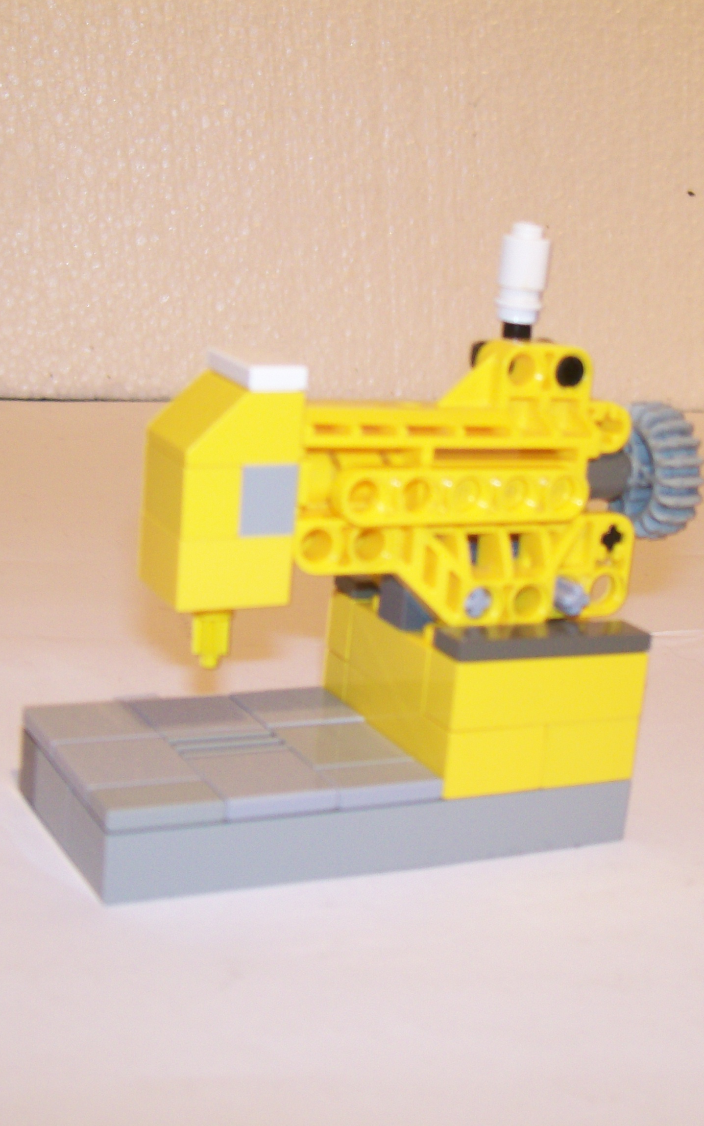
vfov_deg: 39.6
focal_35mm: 51
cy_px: 563
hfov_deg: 25.3
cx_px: 400
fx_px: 1566
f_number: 2.7
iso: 80
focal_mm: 6
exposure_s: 1/4.96
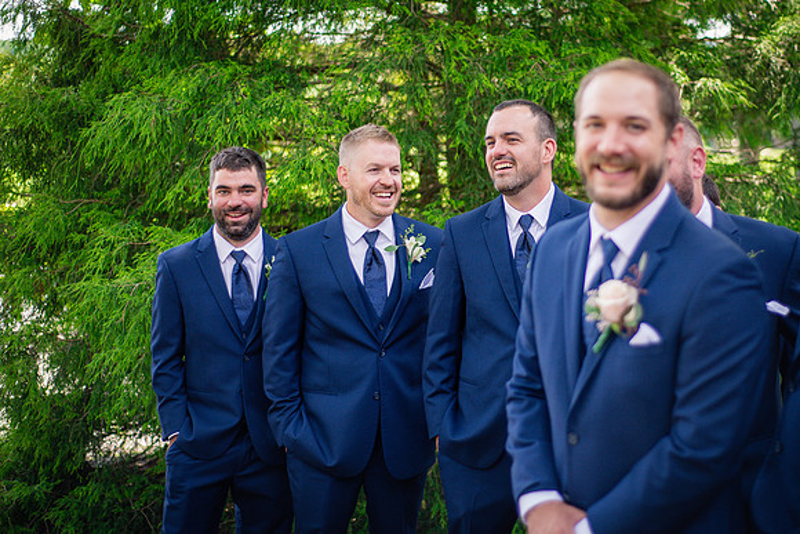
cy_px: 243
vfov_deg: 22.8
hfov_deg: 33.5
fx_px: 1326
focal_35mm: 60
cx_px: 477
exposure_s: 1/1000
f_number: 2
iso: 400
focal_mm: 50
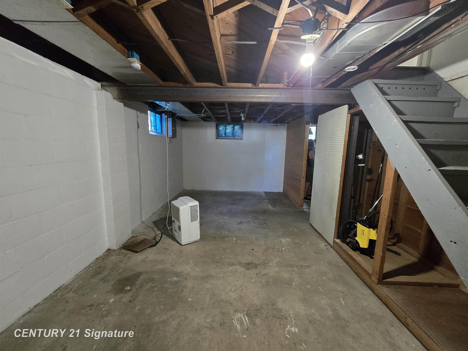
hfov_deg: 106.2
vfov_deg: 89.9
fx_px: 176
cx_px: 234
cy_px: 176
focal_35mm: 13
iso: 1000
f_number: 2.2
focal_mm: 2.2
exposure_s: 1/50
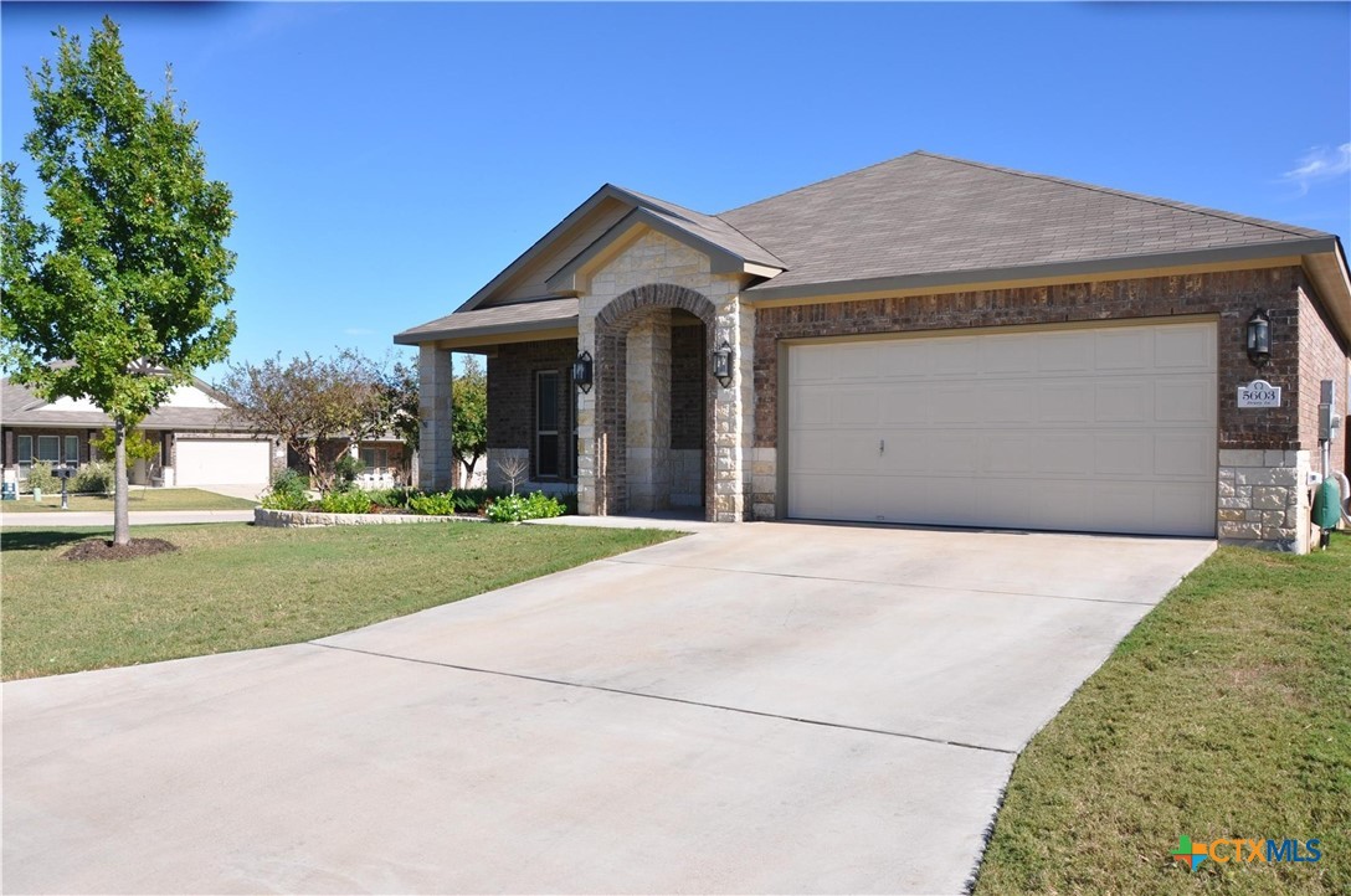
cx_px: 676
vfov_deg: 47.8
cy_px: 448
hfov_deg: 67.5
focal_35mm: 27
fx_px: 1012
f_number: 9
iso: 200
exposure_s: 1/320
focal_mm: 18
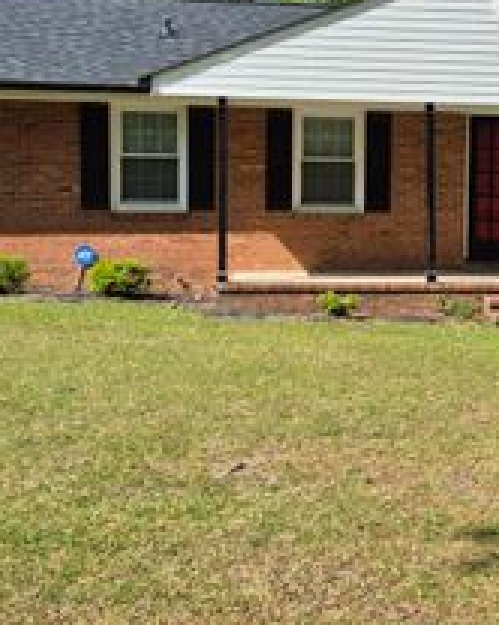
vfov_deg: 34.6
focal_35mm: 54
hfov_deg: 27.5
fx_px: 998
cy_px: 230
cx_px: 406
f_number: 1.8
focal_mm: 5.4
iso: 25
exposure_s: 1/1752
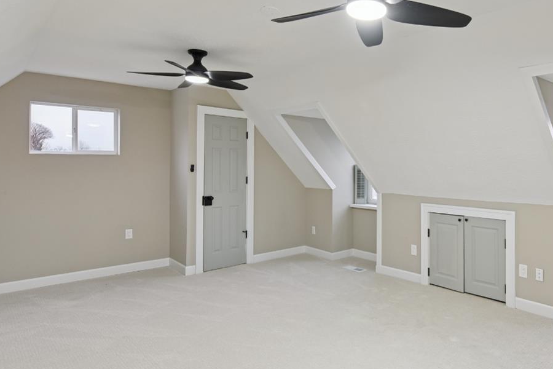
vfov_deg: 51.2
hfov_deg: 70.1
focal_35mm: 25
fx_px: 384
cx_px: 353
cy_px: 168
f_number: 8
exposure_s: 1/8
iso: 400
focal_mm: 15
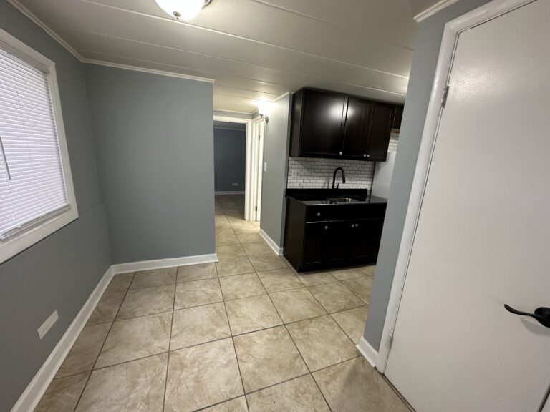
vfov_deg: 85.7
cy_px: 206
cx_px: 275
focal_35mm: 14
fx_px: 222
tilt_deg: -9.7
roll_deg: -3.2
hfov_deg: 102.1
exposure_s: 1/60
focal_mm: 2.22
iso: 160
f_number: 2.2
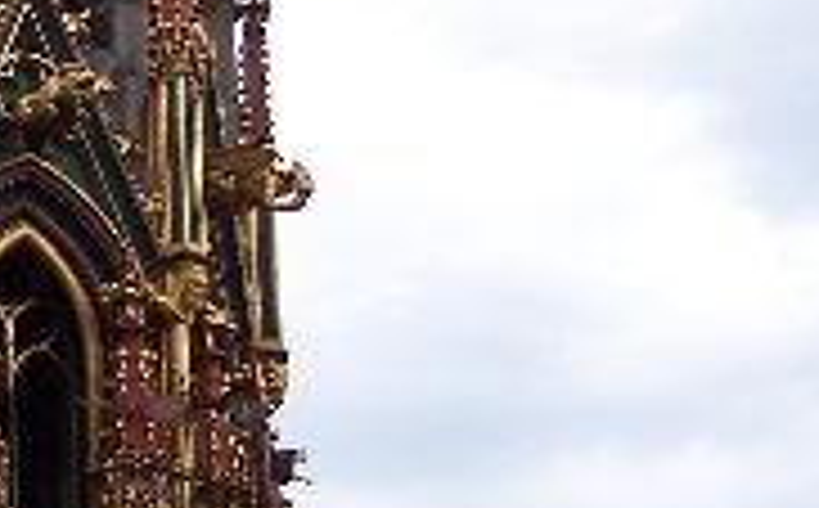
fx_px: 2963
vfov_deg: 9.7
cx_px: -74
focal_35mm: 133
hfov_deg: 15.3
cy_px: -90
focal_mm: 8
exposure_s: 1/700
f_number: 2.8
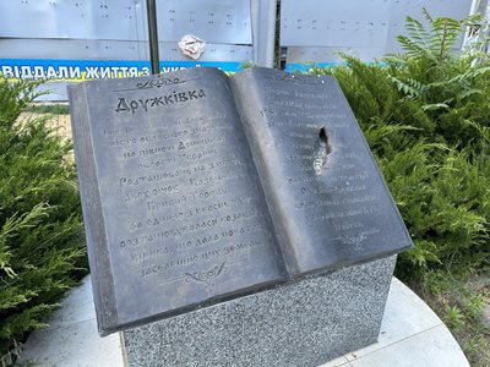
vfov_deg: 56.8
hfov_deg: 71.6
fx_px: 340
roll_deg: -0.8
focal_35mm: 24
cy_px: 184
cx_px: 245
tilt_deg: -22.8
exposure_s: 1/549
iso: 80
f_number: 1.78
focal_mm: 6.86
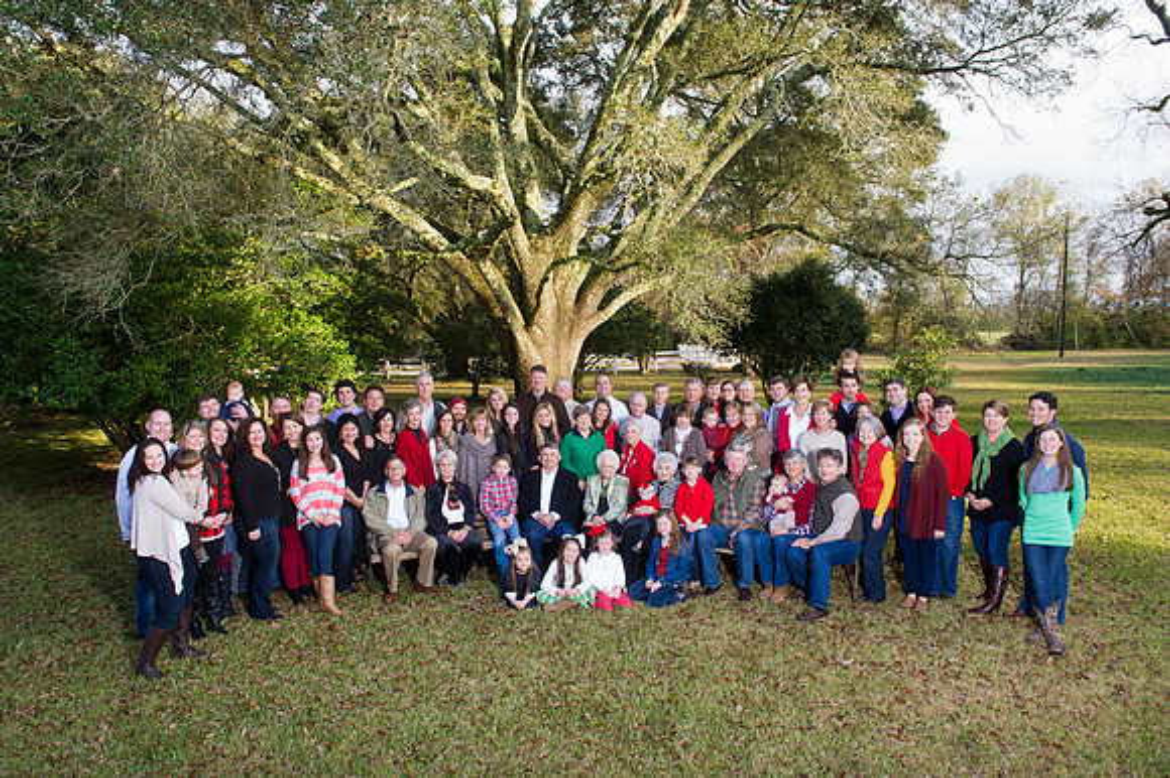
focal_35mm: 24
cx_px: 585
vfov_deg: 53.1
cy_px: 389
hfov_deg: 73.8
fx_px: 780
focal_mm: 24
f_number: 8
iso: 1000
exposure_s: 1/250
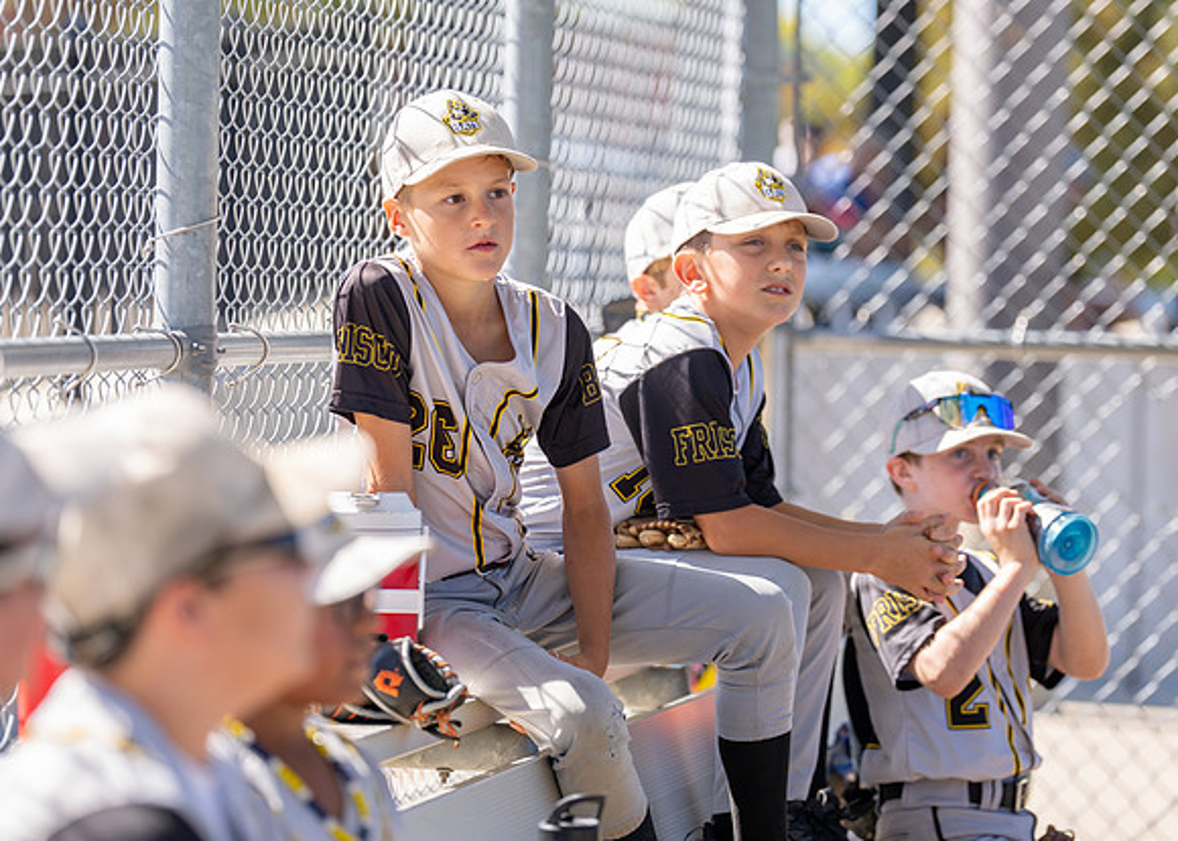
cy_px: 406
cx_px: 621
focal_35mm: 179
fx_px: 5975
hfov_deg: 11.3
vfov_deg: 8.1
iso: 100
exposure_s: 1/640
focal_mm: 140
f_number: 2.8
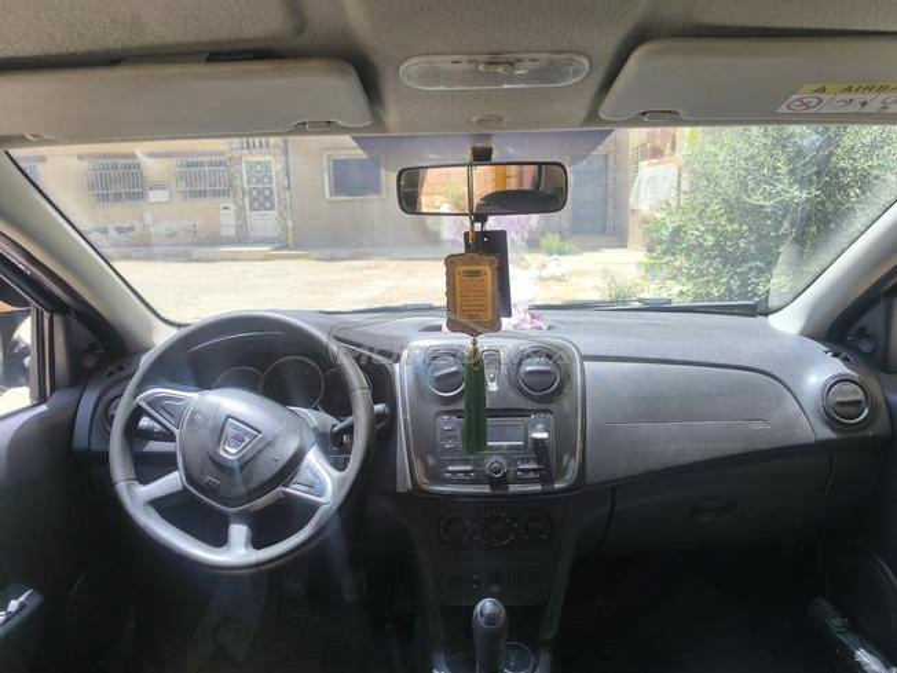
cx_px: 448
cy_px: 336
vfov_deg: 58.9
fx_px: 596
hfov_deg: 73.9
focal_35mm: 23
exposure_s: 1/275
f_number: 1.65
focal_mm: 6.14
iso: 50
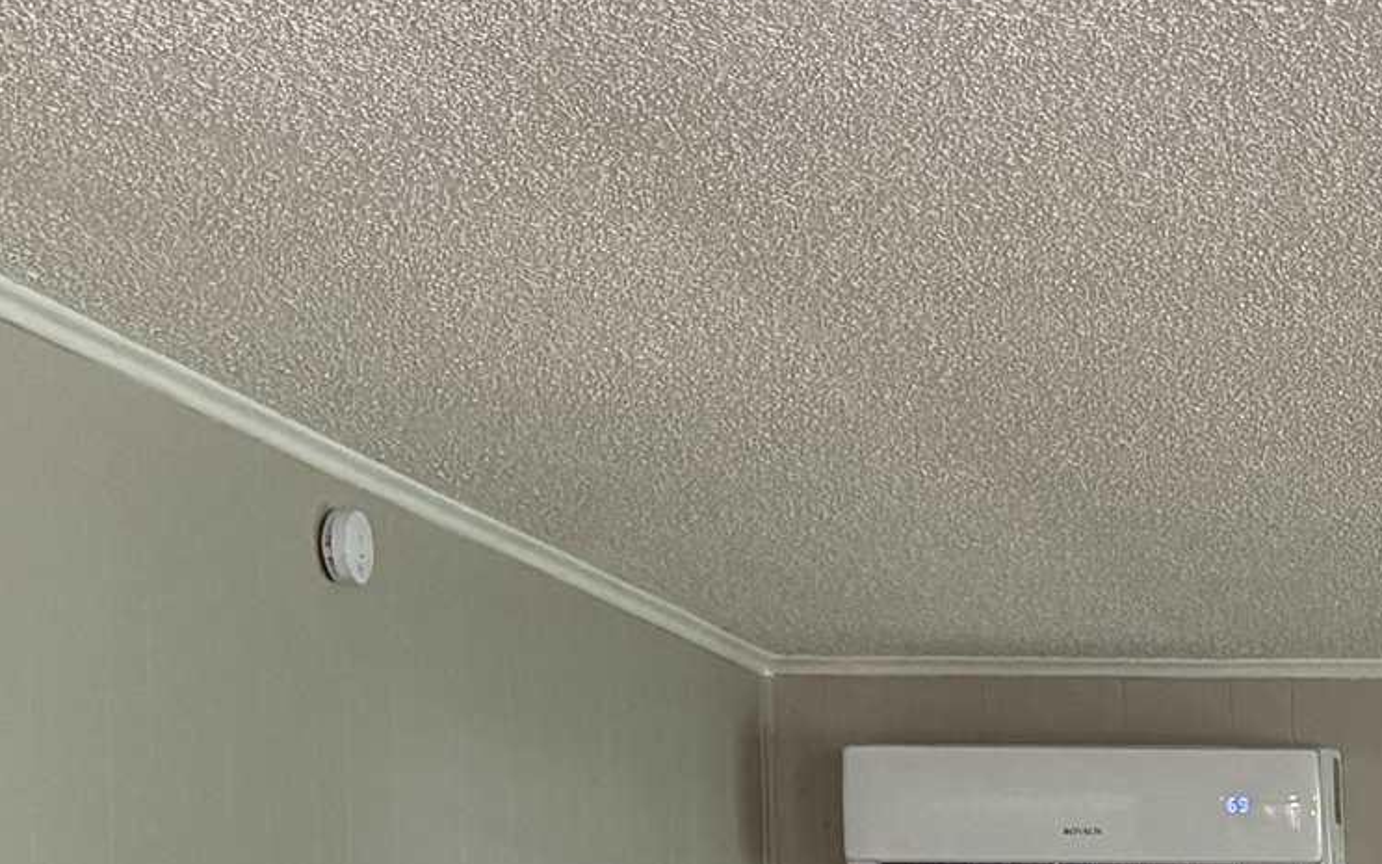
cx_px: 2168
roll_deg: +1.2
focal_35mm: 105
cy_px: 1278
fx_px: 3955
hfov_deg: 17.5
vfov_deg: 11.9
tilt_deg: -0.6
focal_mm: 6.76
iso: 250
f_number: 1.78
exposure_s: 1/120
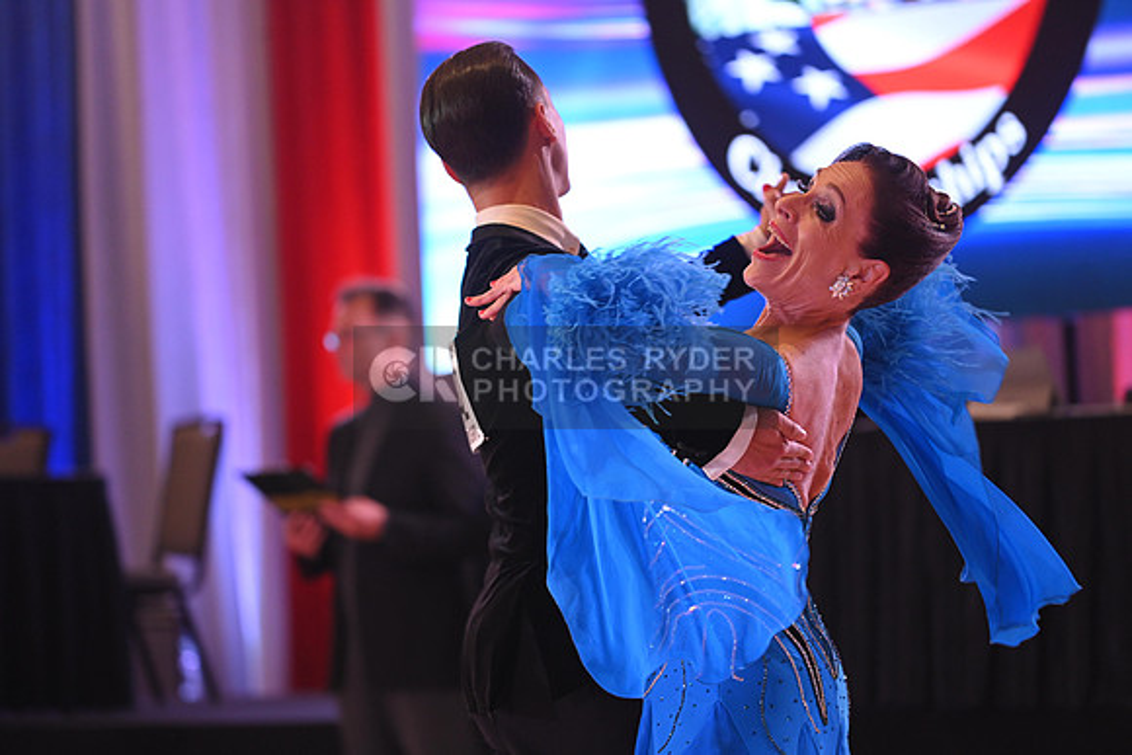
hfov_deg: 10.3
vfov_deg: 6.9
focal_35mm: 200
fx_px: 6290
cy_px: 378
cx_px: 566
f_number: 4.5
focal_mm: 200
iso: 1600
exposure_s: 1/200
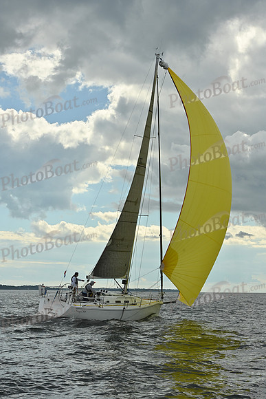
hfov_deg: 19.5
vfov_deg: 28.8
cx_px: 133
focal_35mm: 70
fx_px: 775
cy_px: 200
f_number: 10
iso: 250
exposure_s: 1/800
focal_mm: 70
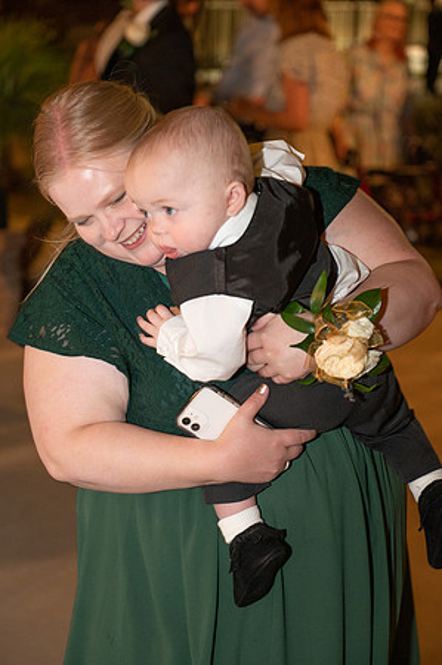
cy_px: 332
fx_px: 1292
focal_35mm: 70
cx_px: 221
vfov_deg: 28.9
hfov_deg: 19.4
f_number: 3.5
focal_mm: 70
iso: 3200
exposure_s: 1/100
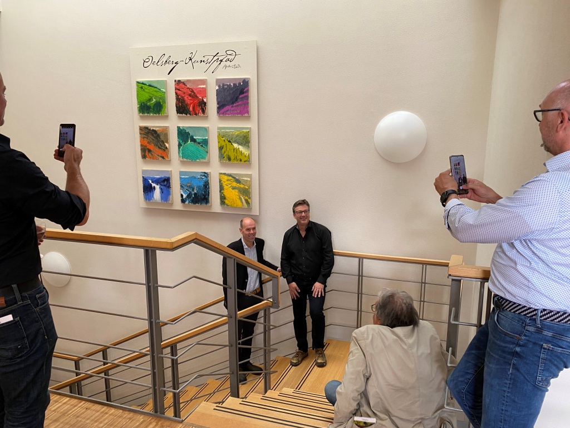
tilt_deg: -11.6
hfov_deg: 67.3
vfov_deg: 53.1
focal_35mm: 26
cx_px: 285
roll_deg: -0.8
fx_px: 428
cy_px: 214
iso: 100
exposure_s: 1/50
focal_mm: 4.25
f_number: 1.8
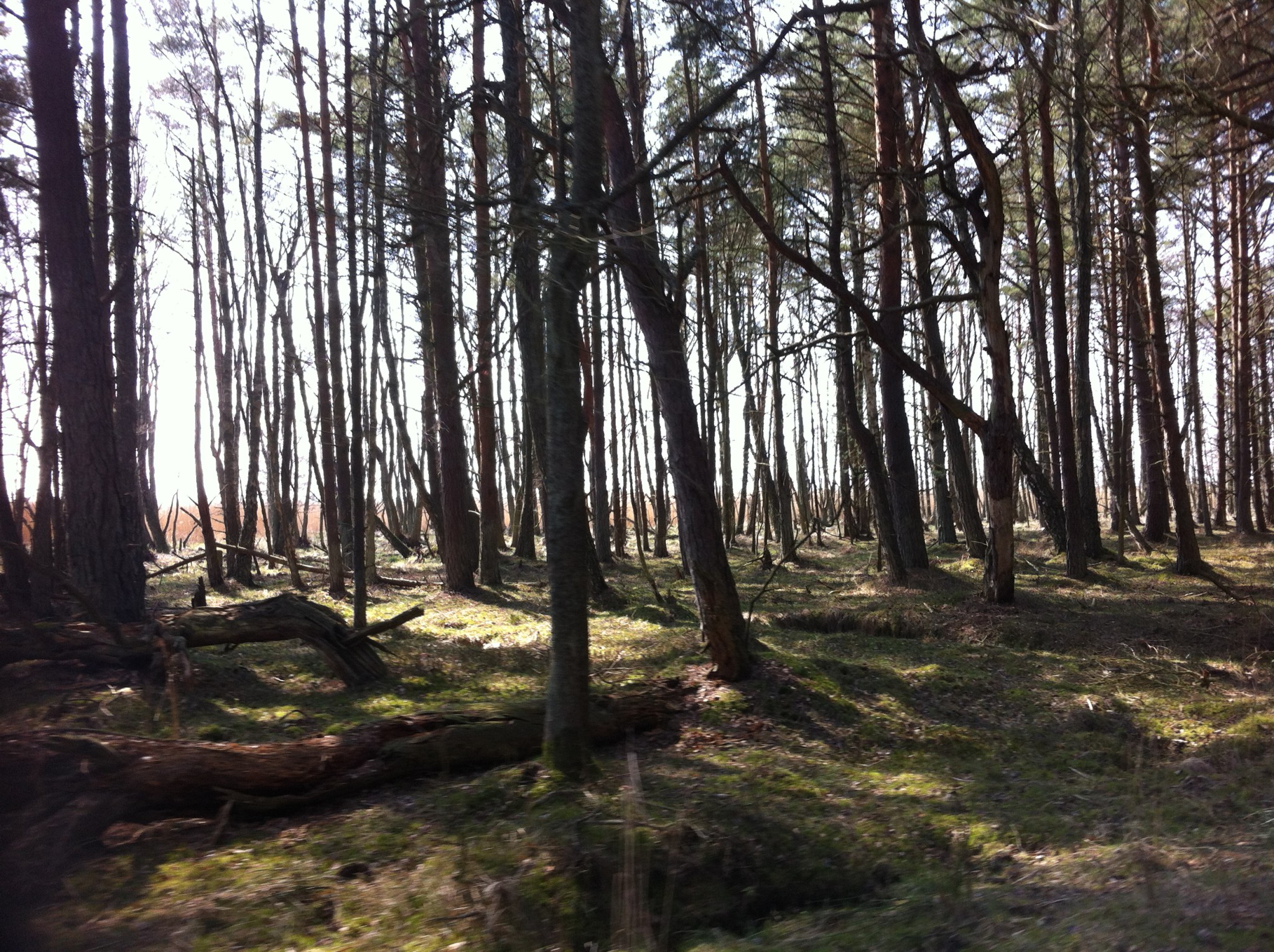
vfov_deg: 40.6
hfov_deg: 52.7
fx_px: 1286
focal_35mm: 35
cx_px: 637
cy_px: 476
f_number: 2.8
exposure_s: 1/183
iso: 80
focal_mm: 3.85
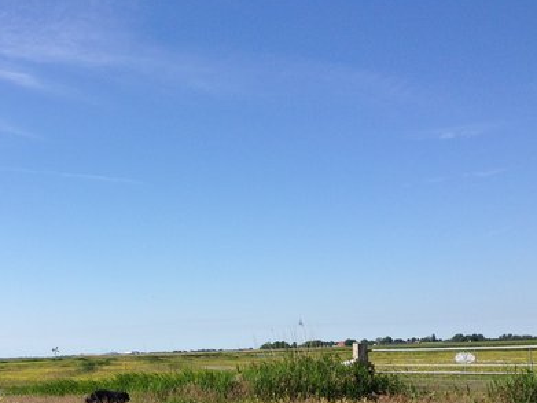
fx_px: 837
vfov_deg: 26.6
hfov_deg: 35.0
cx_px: 154
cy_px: 314
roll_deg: +1.9
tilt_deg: +1.6
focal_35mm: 54
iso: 50
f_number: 2.4
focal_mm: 4.12
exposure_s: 1/1869
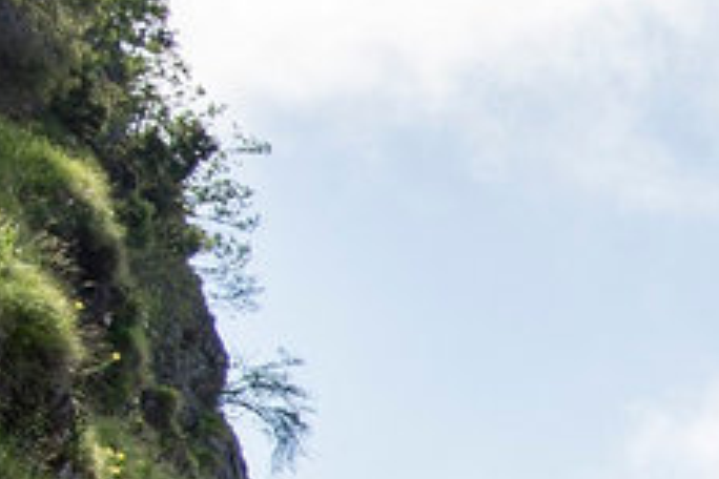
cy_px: 868
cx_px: 1722
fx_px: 2297
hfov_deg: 13.3
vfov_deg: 11.1
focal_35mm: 115
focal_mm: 16
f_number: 5
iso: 100
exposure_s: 1/500
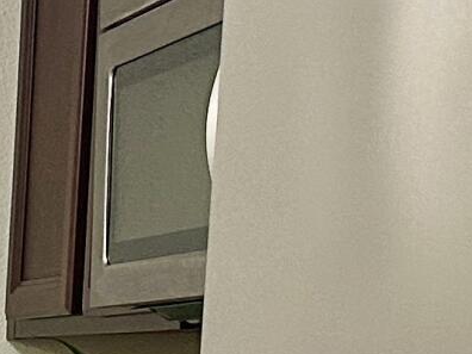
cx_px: -999
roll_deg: +0.9
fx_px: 2482
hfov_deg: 8.7
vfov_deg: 7.7
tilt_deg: -9.0
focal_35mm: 182
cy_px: 787
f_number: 1.78
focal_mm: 6.86
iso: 200
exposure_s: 1/120
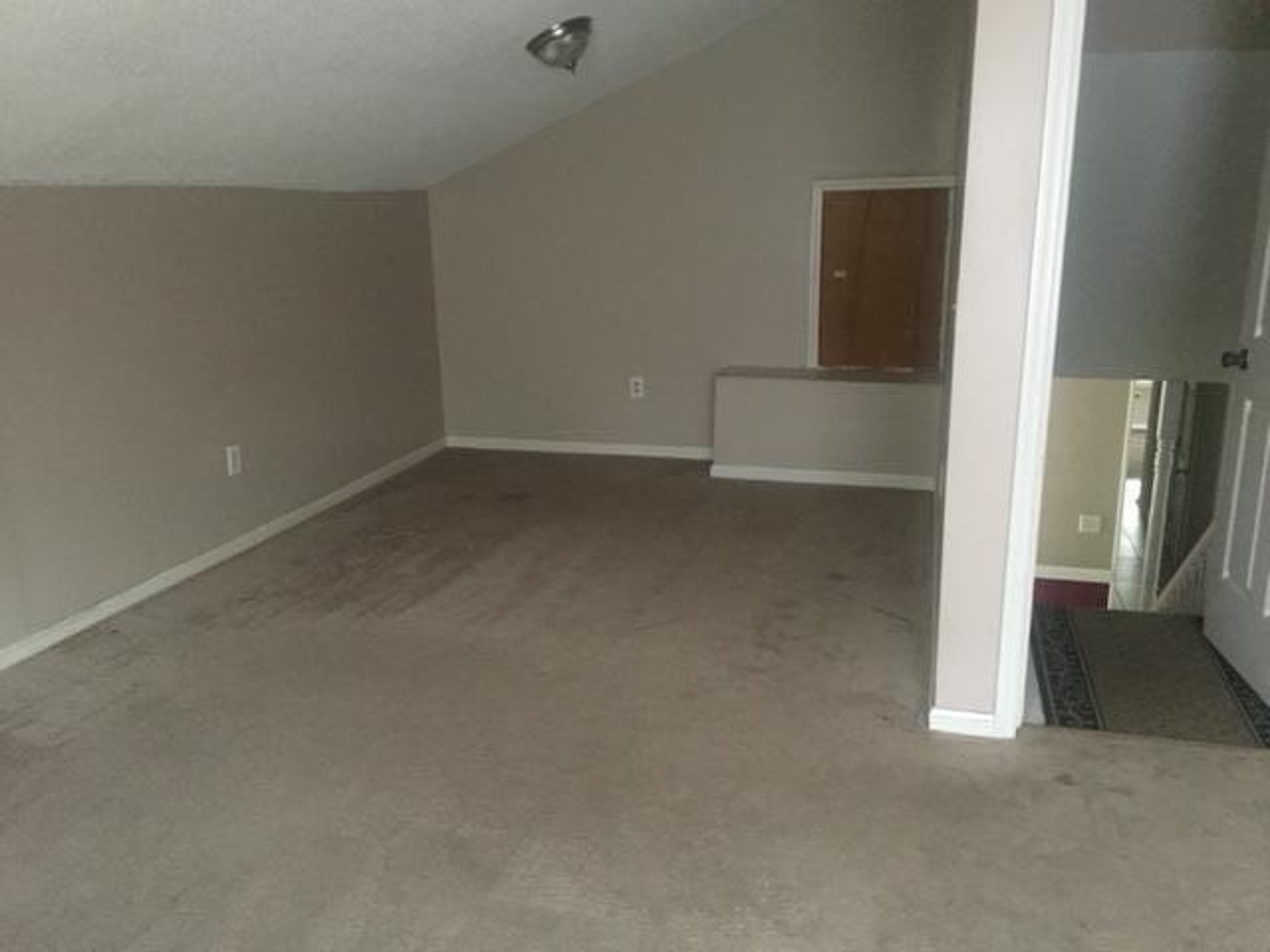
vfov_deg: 48.2
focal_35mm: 29
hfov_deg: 61.7
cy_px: 476
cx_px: 635
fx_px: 1064
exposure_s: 1/15
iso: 320
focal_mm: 4.15
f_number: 2.2
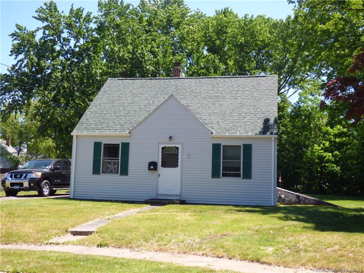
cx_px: 182
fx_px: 431
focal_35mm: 41
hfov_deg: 45.8
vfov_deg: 35.1
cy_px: 136
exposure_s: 1/400
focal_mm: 7.37
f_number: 3.6
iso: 100
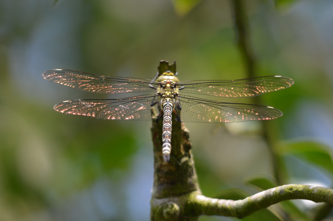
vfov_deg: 1.7
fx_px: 7263
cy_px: 114
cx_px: 164
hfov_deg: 2.6
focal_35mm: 787
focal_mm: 500
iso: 400
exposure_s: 1/400
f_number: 6.3
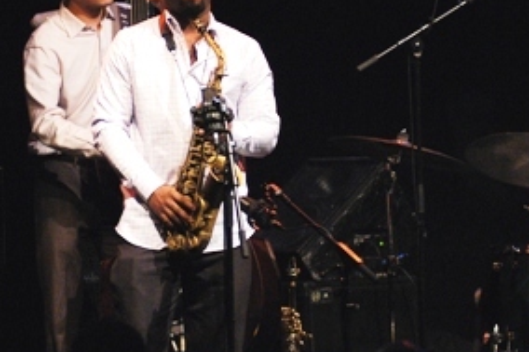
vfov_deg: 7.3
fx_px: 2776
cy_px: 138
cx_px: 402
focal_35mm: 189
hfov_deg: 10.9
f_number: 2.8
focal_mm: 80
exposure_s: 1/60
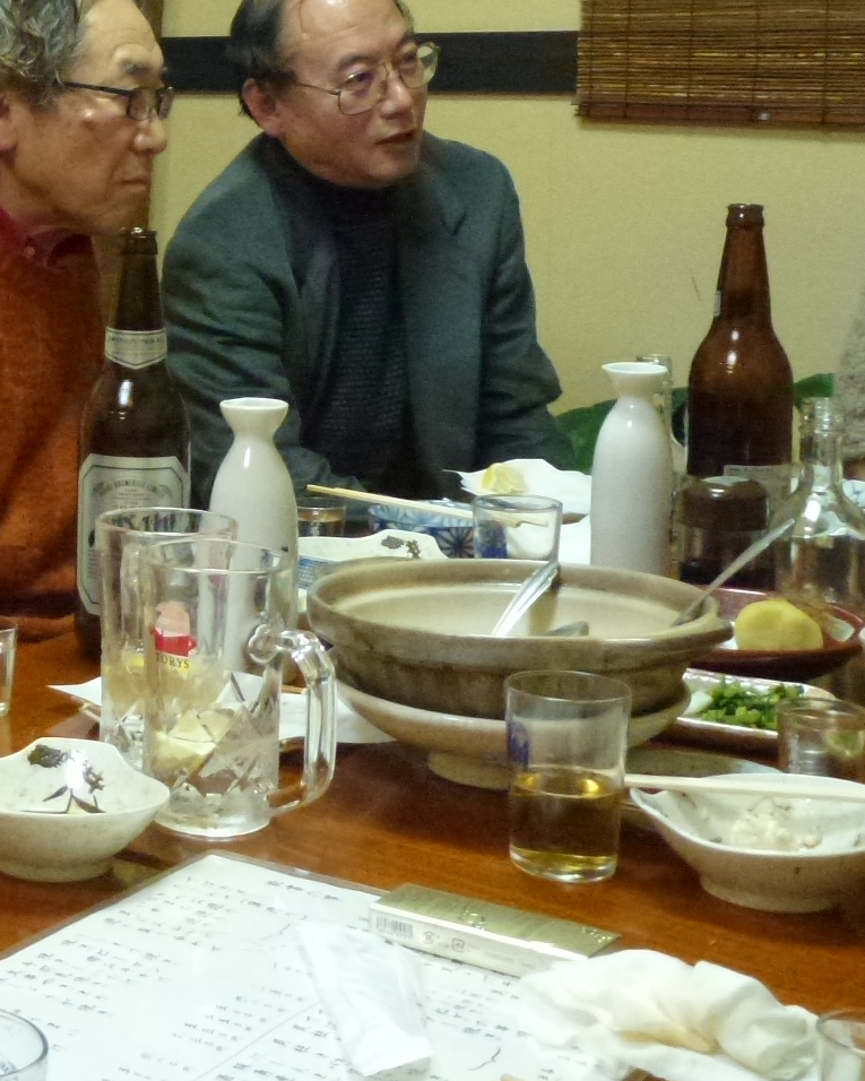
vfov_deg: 27.1
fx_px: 2208
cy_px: 241
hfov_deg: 20.2
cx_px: -270
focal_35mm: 69
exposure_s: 1/15
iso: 800
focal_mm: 5.9
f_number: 3.6
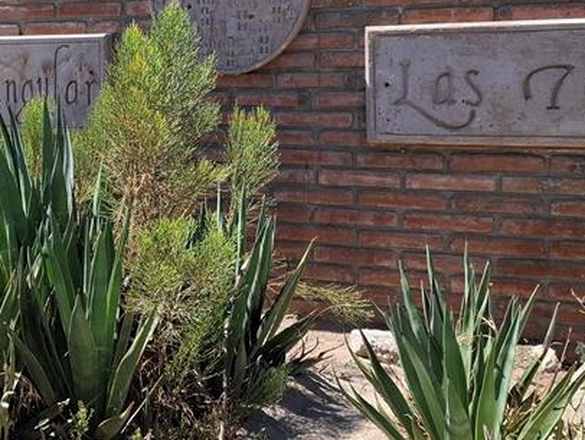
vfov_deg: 25.0
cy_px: 110
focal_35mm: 58
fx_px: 981
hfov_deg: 32.4
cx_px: 122
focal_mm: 5.54
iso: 50
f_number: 1.8
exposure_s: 1/891
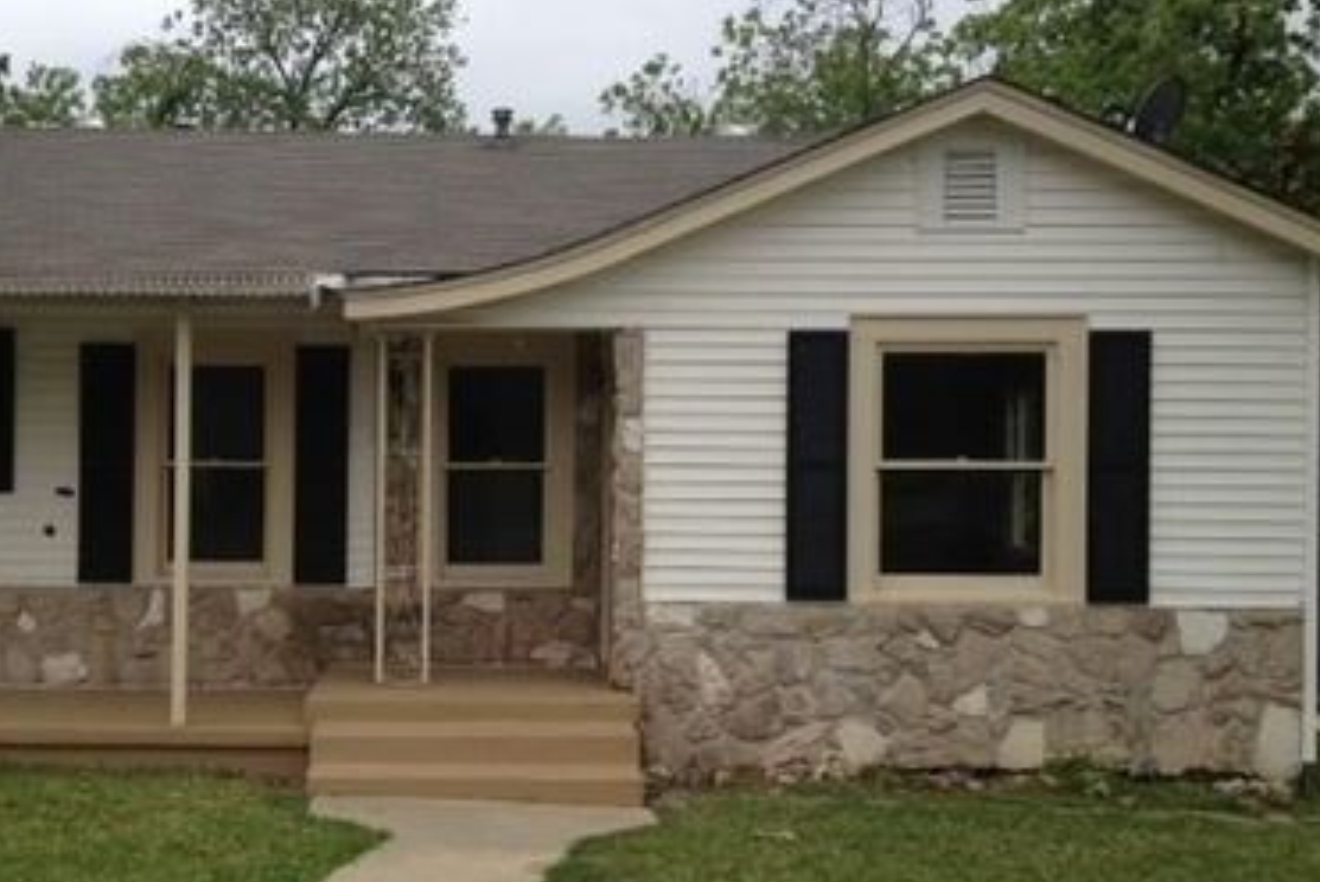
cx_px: 452
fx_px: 1798
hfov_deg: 39.9
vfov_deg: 27.5
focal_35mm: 49
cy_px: 496
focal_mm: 4.28
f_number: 2.4
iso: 50
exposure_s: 1/1346
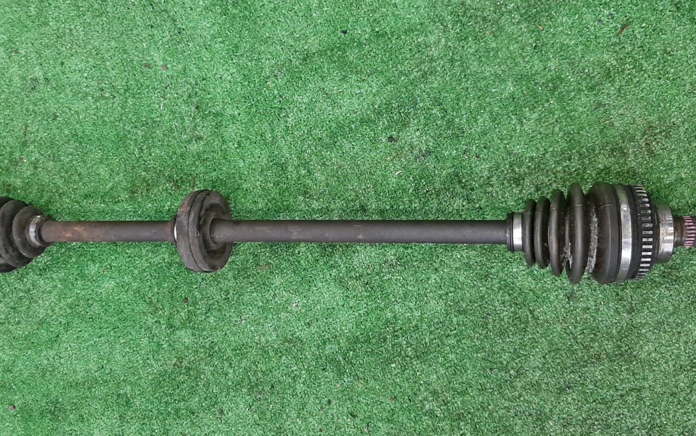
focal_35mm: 38
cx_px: 336
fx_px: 721
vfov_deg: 33.6
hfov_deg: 51.5
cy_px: 210
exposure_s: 1/50
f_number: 1.7
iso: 214
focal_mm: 3.93
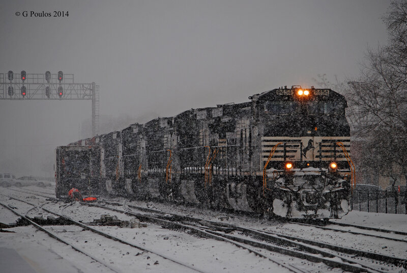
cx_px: 204
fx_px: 2802
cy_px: 136
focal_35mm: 248
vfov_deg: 5.6
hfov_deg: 8.3
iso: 200
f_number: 5
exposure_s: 1/1600
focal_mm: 165
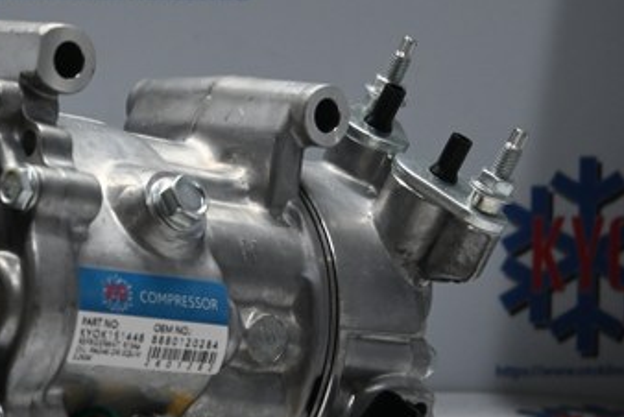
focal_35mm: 133
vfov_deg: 10.3
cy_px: 242
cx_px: 87
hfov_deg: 15.3
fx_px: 2307
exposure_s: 1/80
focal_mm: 50
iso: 1250
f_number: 6.3
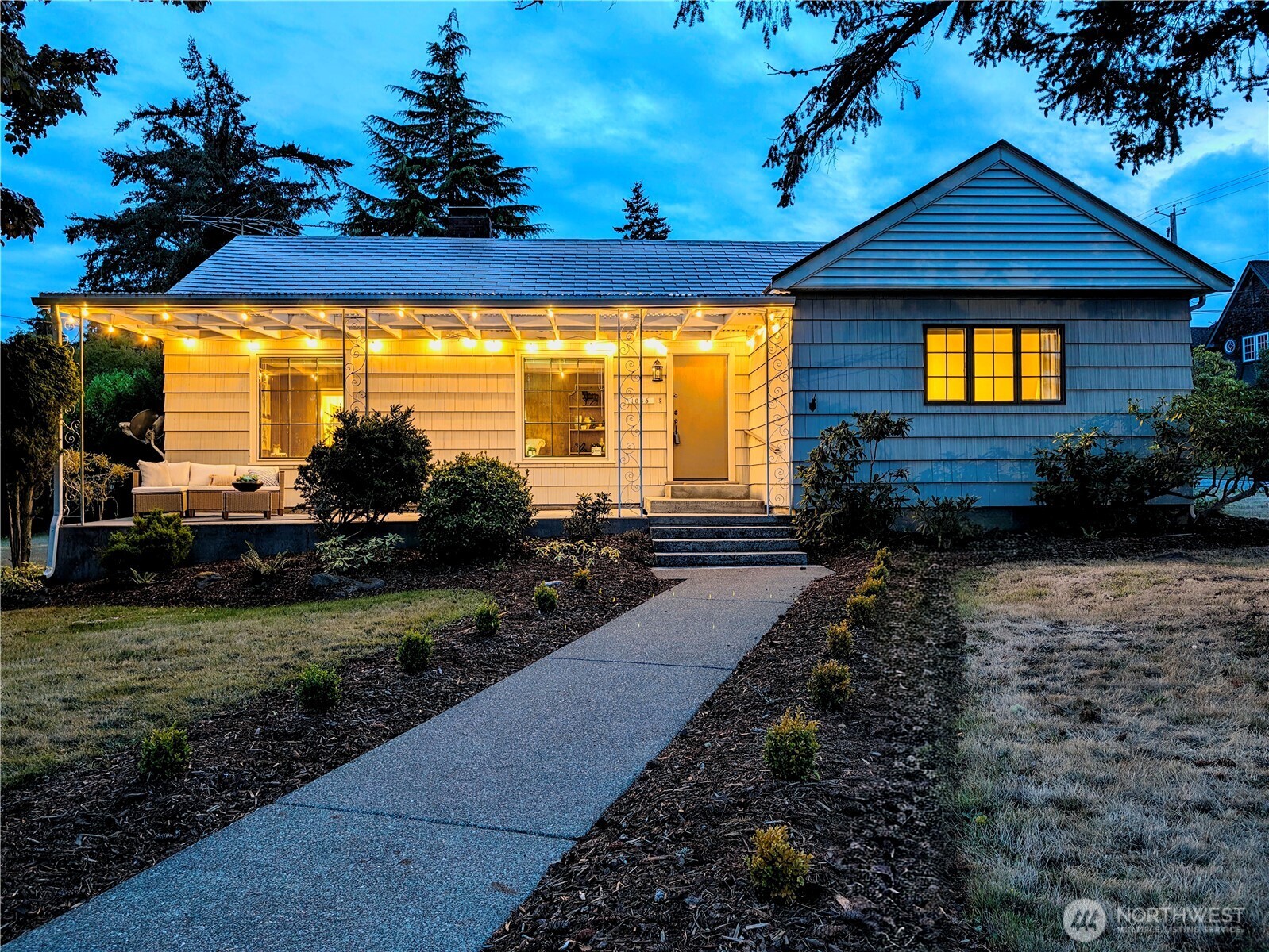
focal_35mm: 24
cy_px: 476
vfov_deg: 56.9
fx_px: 880
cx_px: 634
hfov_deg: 71.6
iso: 23
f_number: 1.68
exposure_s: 1/1.45
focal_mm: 6.9
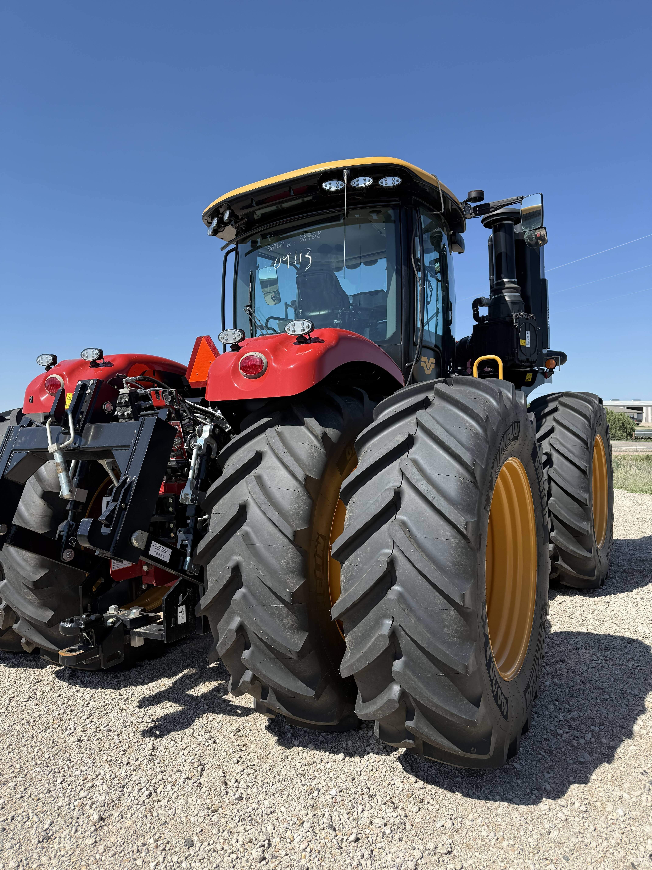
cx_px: 326
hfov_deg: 56.8
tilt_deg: +2.4
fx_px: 603
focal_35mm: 24
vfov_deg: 71.6
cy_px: 435
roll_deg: +1.0
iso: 80
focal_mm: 6.76
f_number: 1.78
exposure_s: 1/2907
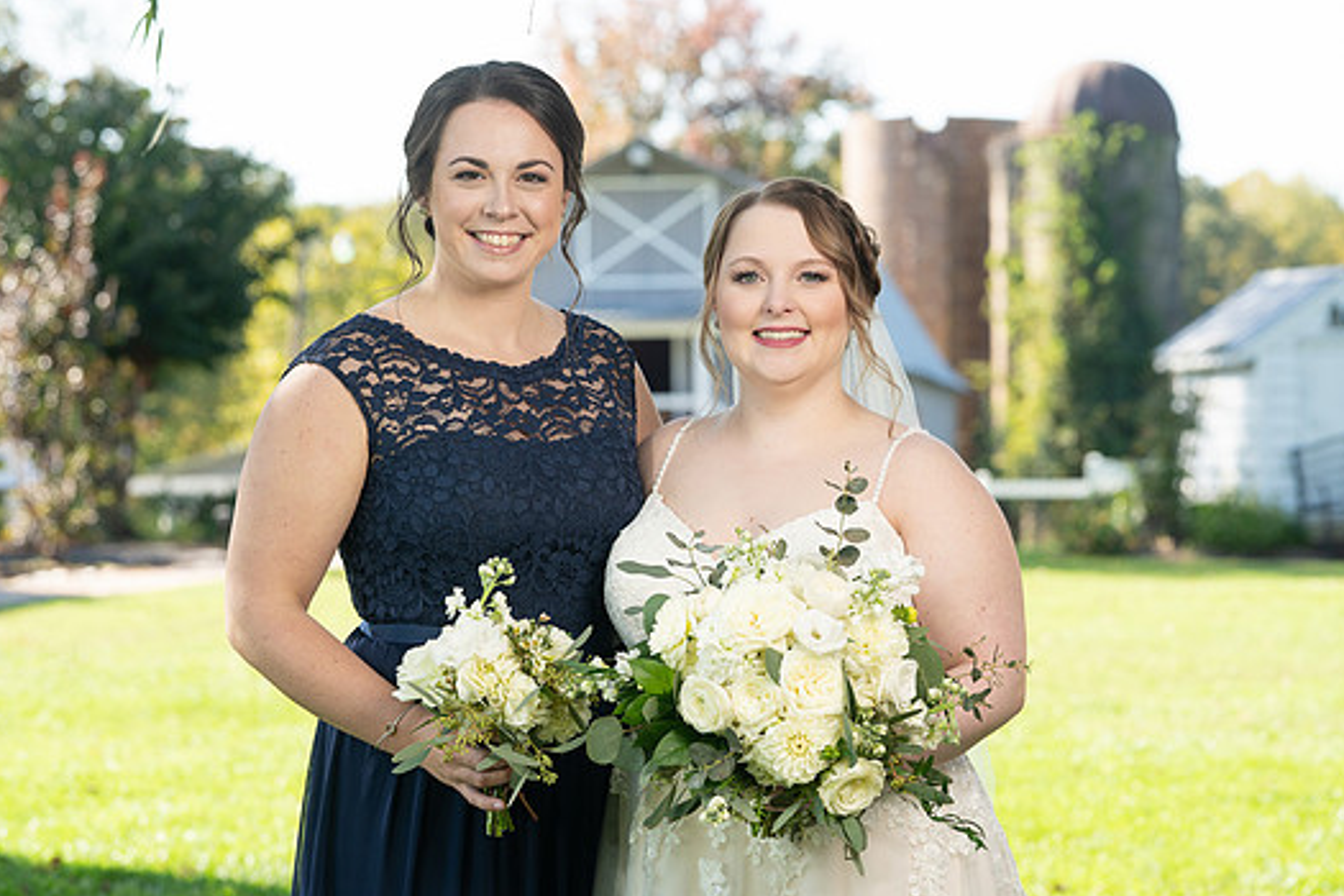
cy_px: 425
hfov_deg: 16.4
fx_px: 4666
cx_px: 718
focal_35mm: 125
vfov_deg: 11.0
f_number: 5.6
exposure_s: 1/200
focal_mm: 102
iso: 200
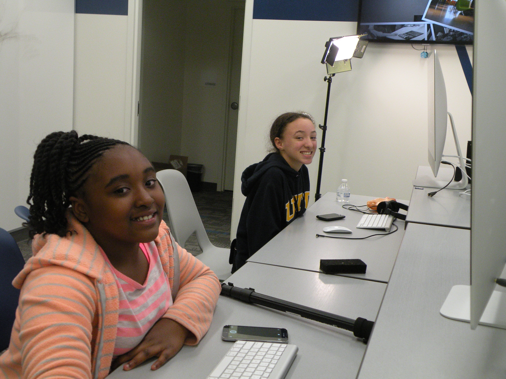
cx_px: 253
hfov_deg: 44.8
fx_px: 614
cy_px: 190
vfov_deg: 34.3
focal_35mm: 42
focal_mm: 7.4
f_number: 3.2
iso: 237
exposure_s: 1/56.7
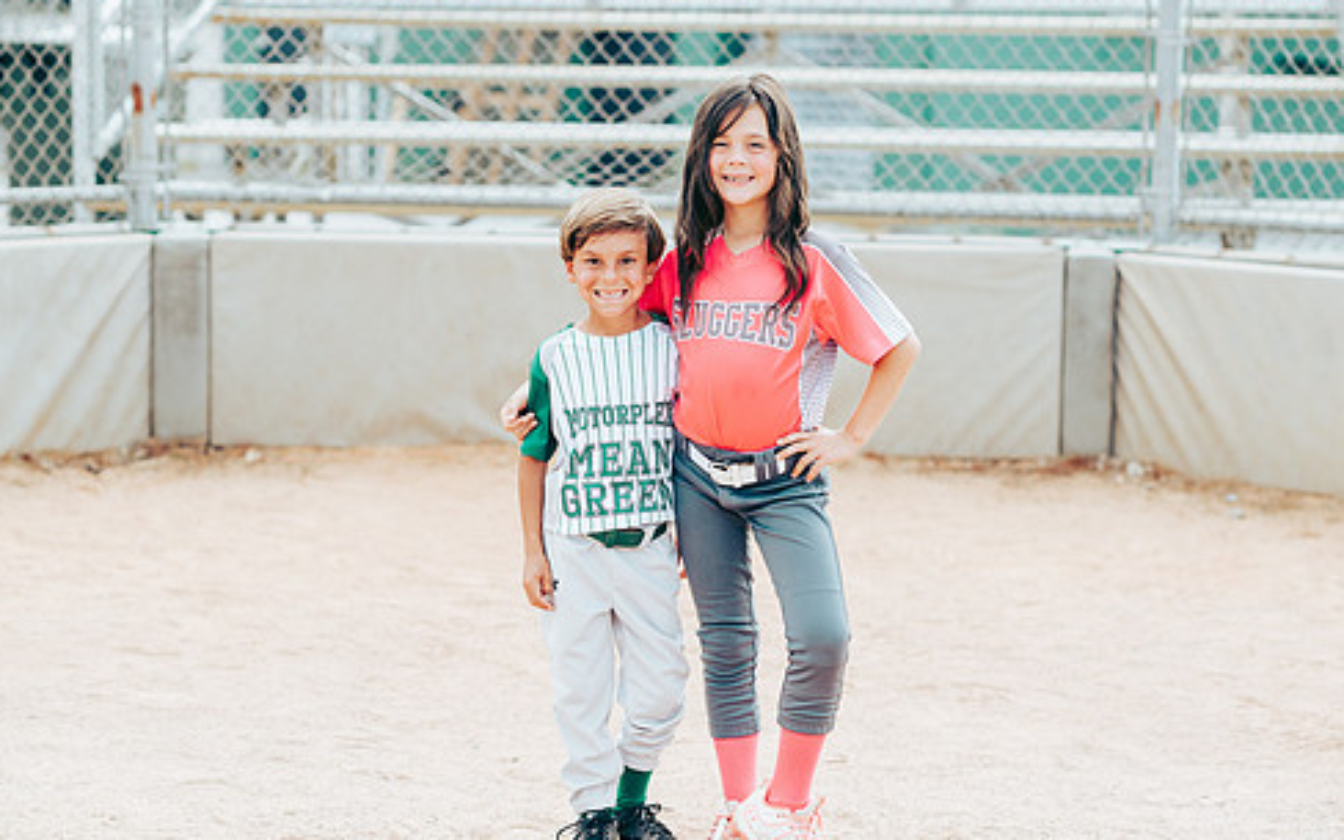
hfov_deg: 20.2
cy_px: 381
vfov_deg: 12.7
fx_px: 3773
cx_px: 735
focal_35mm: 103
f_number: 2.8
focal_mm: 85
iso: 160
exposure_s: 1/800
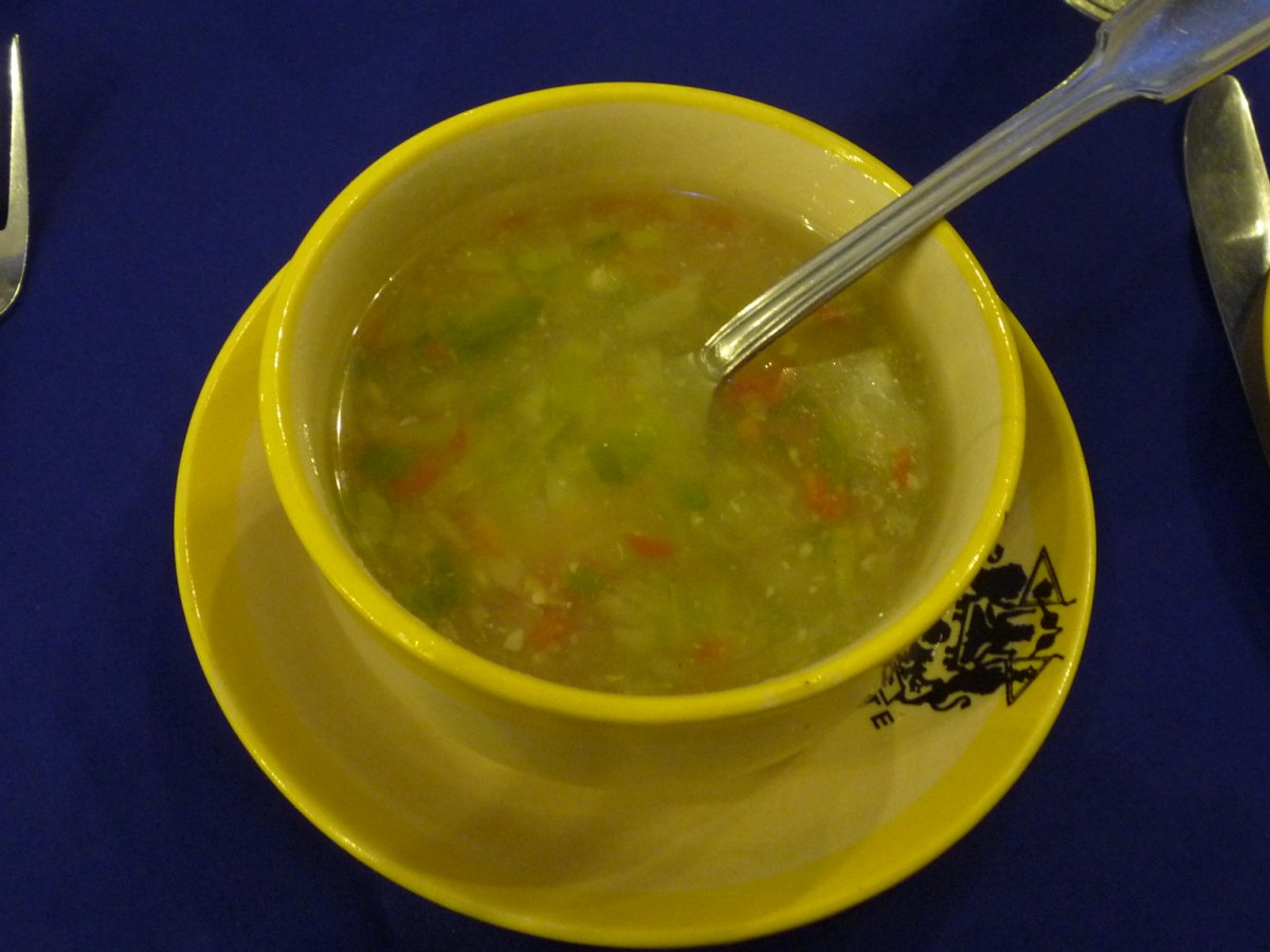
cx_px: 635
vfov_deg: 36.8
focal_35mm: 39
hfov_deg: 47.9
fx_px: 1431
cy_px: 476
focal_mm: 5.8
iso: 400
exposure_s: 1/4
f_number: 3.6
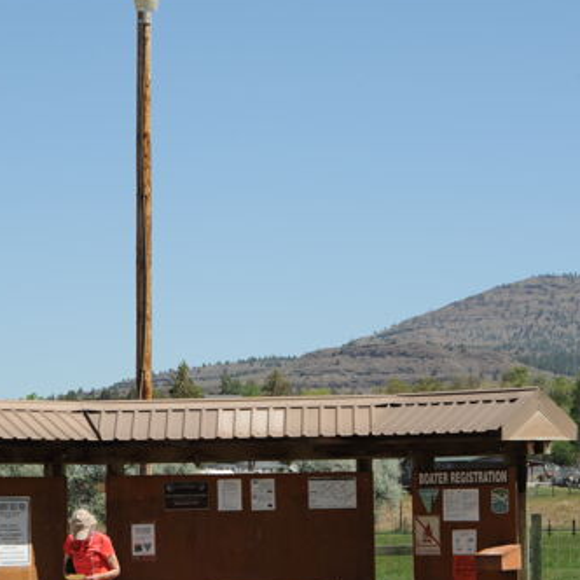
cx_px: 231
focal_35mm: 135
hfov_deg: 12.9
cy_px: 342
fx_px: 2559
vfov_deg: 12.9
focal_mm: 66
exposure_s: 1/250
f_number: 13
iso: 200
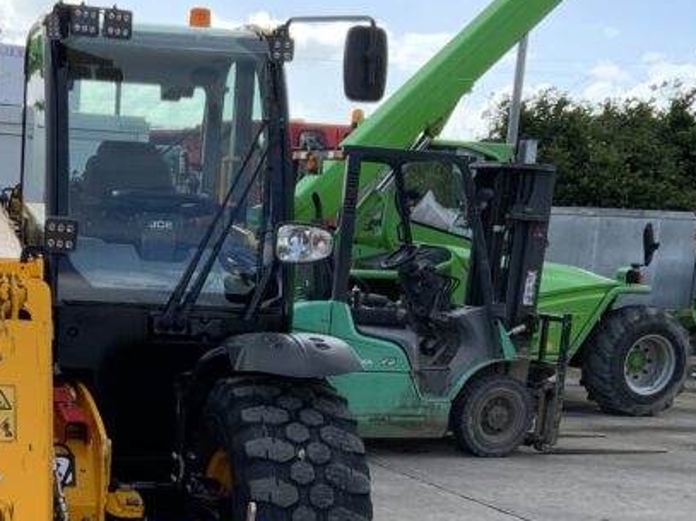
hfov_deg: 26.2
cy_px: 536
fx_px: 1467
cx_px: 144
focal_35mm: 73
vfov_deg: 19.5
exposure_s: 1/389
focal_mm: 3
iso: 16
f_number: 1.8
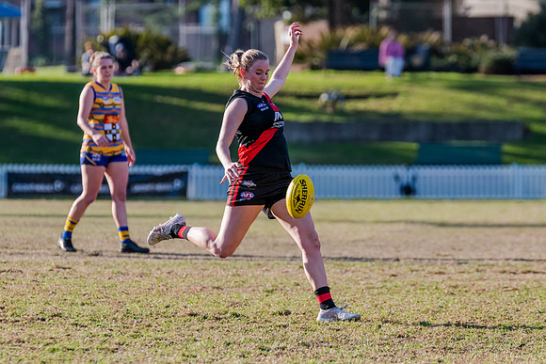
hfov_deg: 5.1
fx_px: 6090
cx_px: 298
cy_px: 161
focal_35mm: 401
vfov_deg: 3.4
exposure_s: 1/1600
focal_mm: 330
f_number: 5.6
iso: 800
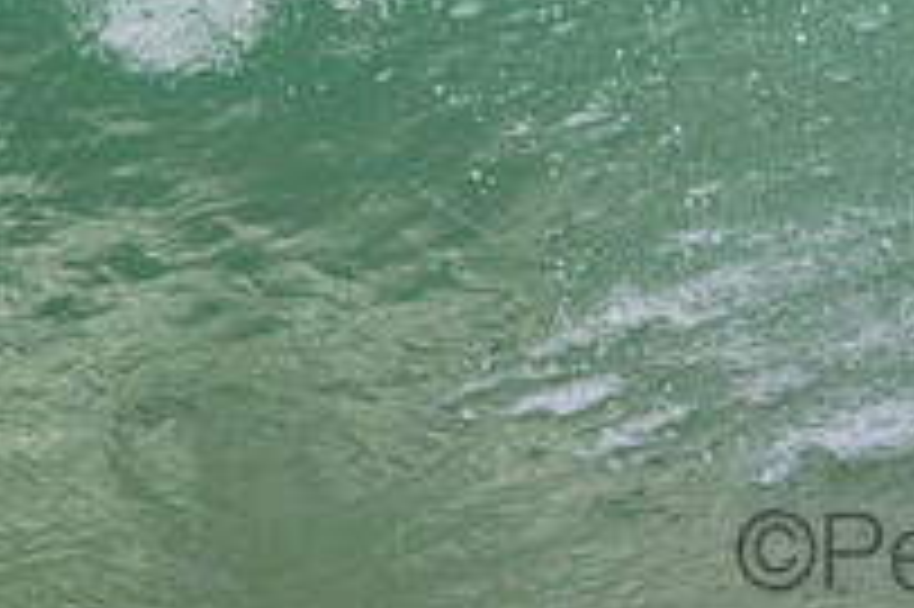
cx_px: 1124
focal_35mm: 2764
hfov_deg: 0.7
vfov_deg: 0.5
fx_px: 70116
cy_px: -377
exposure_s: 1/2000
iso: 1400
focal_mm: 800
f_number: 11
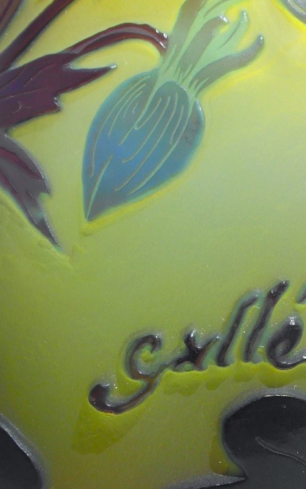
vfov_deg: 20.5
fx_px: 1347
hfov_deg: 12.9
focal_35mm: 101
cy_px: 348
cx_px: 211
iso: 80
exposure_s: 1/500
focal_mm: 8.7
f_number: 6
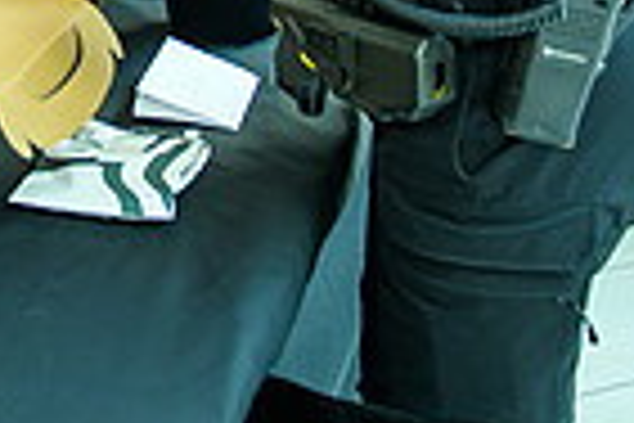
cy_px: -286
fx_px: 1955
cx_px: -261
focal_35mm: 111
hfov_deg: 17.0
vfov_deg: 11.6
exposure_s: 1/200
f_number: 2.8
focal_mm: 27
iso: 400
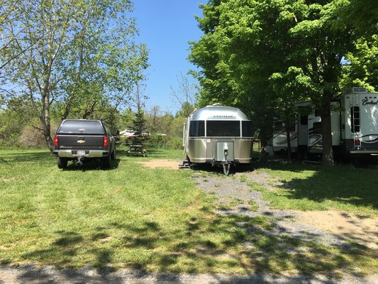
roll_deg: +0.3
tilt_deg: +1.2
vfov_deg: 48.2
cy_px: 142
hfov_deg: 61.6
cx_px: 189
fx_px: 317
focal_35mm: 29
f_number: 2.2
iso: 25
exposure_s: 1/916
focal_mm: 4.15
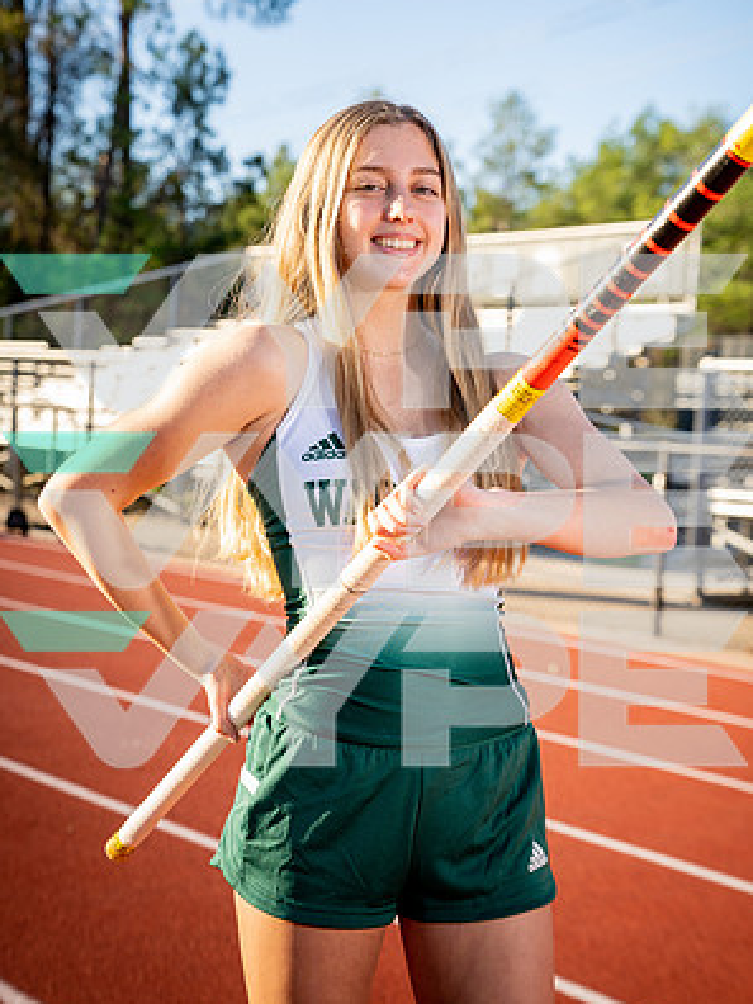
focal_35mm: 59
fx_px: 1711
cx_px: 378
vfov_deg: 32.7
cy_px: 512
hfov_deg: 24.8
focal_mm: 54
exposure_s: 1/250
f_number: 4
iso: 100
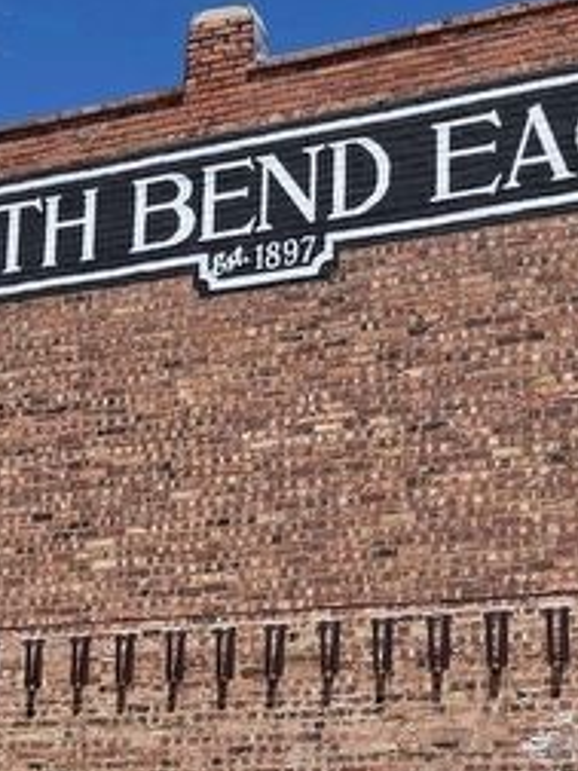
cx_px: 309
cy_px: 575
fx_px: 1625
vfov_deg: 26.3
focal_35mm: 73
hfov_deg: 20.2
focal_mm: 5.4
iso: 25
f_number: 1.8
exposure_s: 1/2277
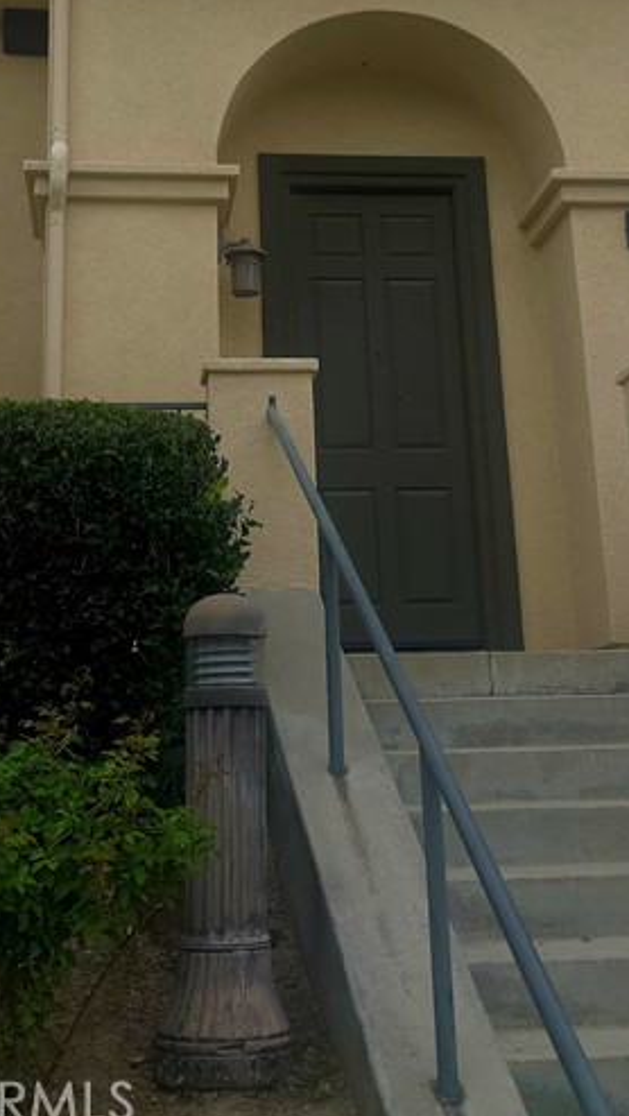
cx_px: 326
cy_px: 265
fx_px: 1539
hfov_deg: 23.1
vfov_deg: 38.7
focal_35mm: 52
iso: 12
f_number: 1.7
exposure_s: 1/345
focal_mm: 6.3
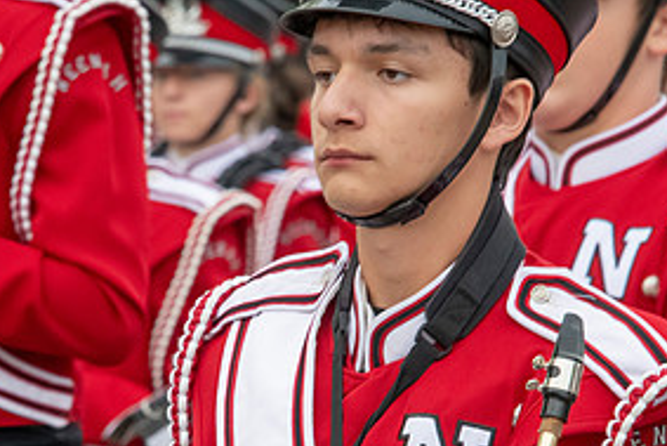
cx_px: 233
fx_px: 9491
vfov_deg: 2.7
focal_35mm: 512
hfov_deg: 4.0
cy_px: 374
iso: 3200
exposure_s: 1/400
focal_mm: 250
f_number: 11
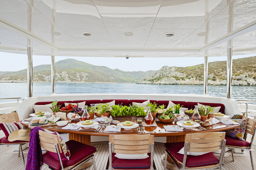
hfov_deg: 78.6
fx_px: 156
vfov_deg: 57.2
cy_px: 85
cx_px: 128
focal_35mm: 22
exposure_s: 1/160
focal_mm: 22
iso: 200
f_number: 7.1
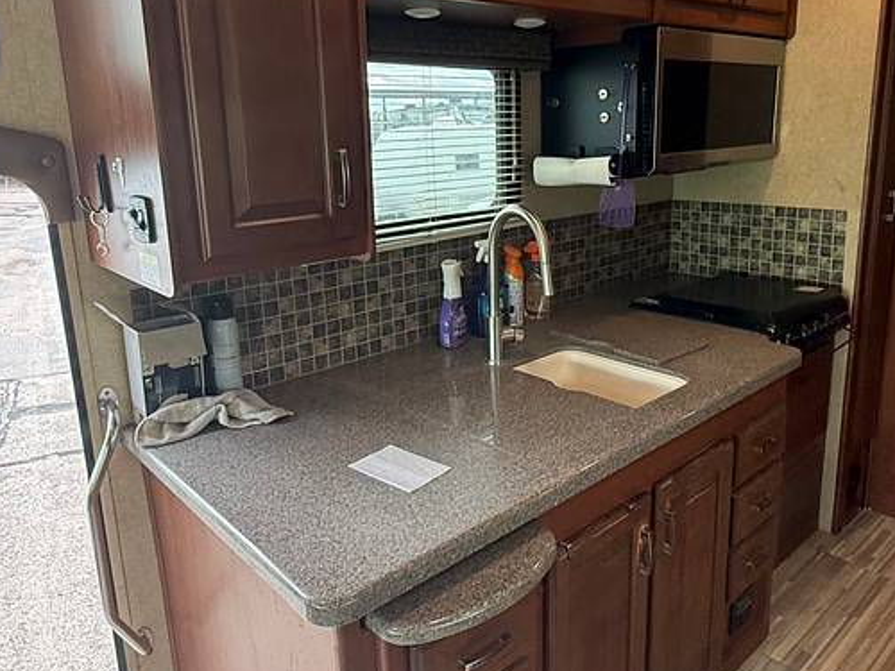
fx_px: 724
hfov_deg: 63.4
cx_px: 478
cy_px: 279
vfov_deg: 49.5
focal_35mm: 28
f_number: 2.2
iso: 320
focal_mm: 2.22
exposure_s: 1/92
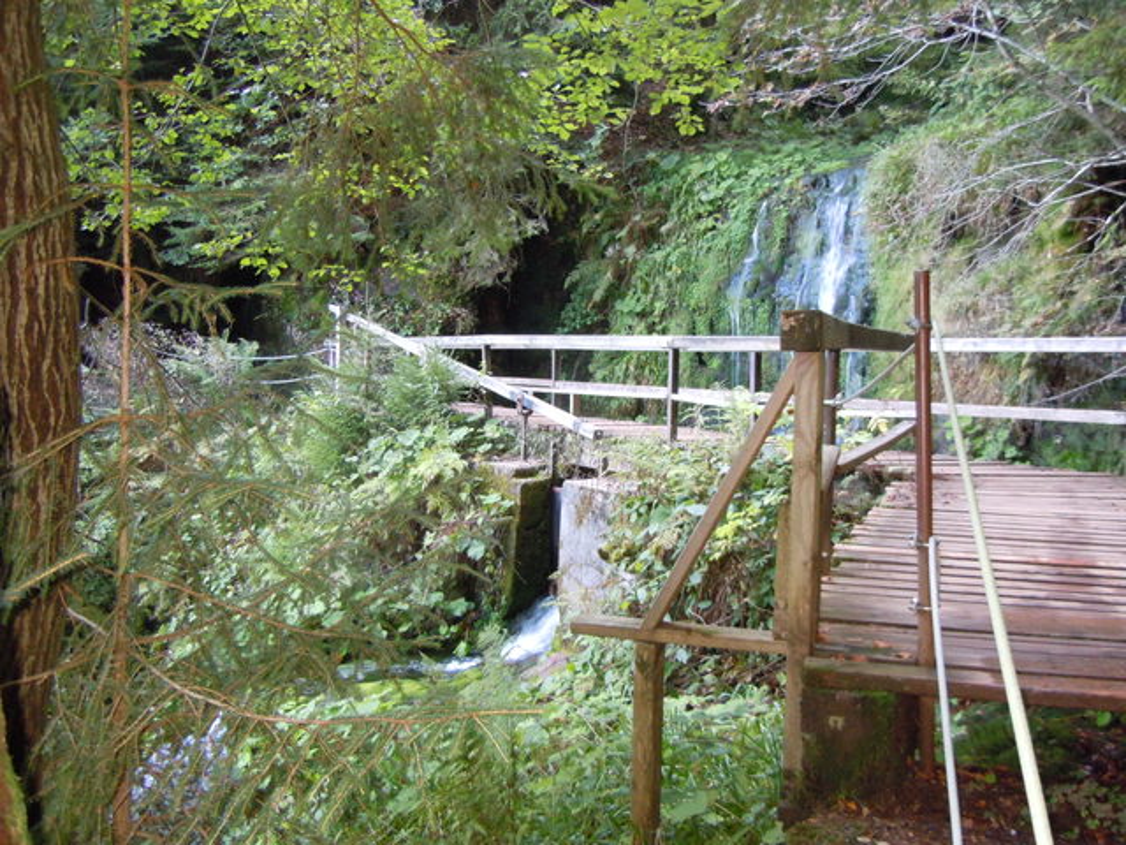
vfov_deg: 46.8
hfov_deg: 60.0
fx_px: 976
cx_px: 563
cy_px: 422
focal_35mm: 30
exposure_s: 1/30
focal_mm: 5.4
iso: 500
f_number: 3.5
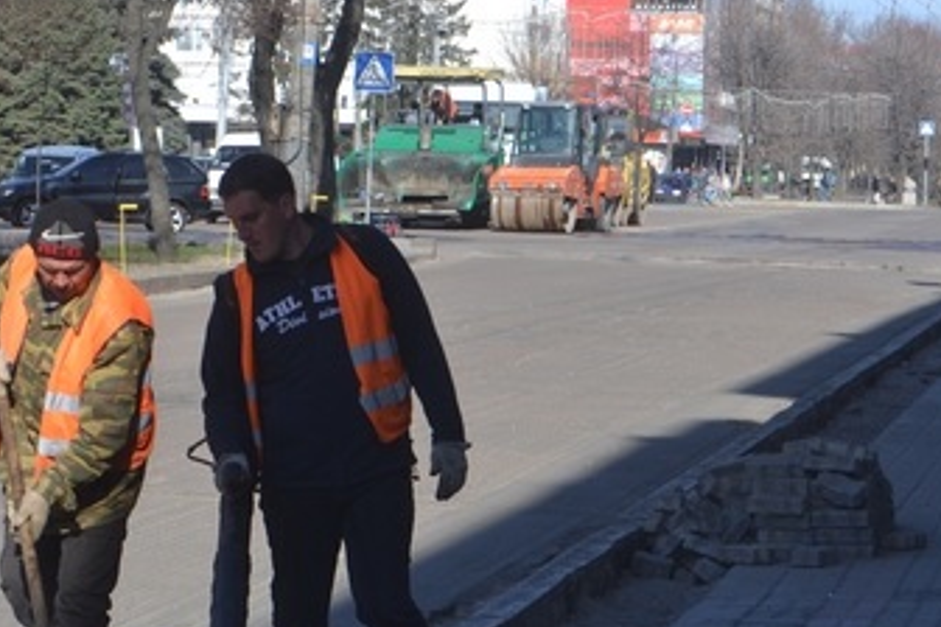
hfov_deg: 13.0
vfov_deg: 8.7
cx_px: 174
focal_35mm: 157
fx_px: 4102
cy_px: 455
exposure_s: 1/160
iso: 100
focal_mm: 55
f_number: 6.3
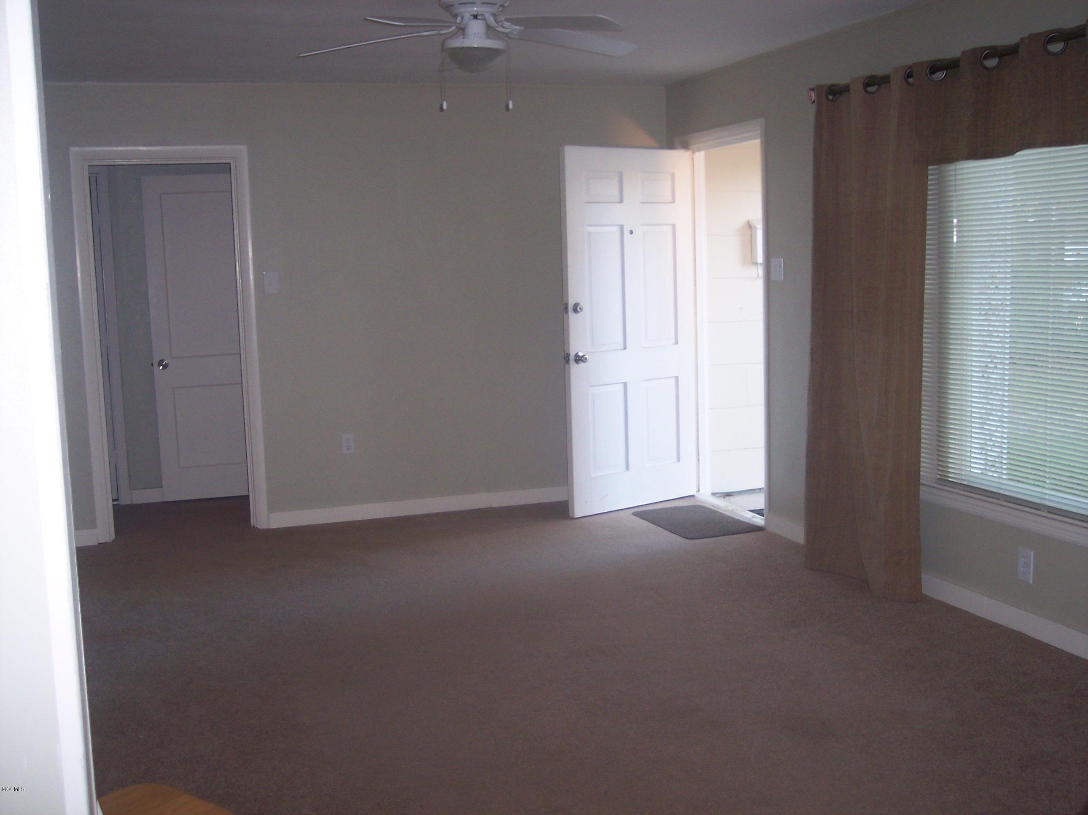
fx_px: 1194
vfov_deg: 37.7
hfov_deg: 49.0
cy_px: 408
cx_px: 544
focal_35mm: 38
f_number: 2.8
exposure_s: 1/30
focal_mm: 8
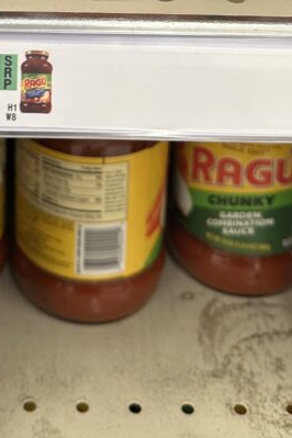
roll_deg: -2.1
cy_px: -86
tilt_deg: -16.3
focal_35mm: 64
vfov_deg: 27.6
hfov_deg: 20.9
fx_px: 779
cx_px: 46
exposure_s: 1/66
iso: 160
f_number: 1.78
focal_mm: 6.86
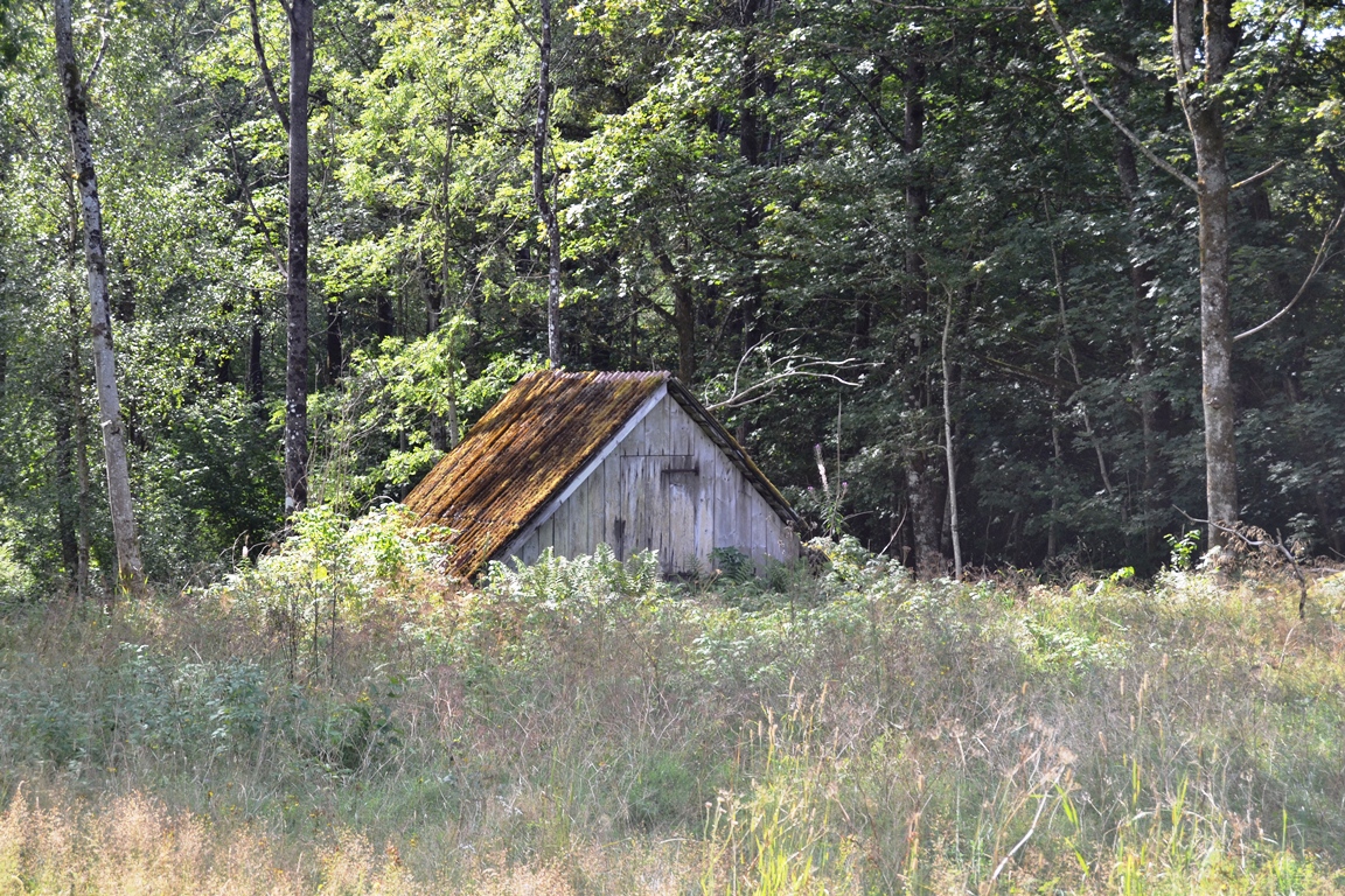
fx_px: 3082
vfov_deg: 16.6
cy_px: 448
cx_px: 672
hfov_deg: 24.6
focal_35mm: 82
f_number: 5.6
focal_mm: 55
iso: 160
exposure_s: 1/125
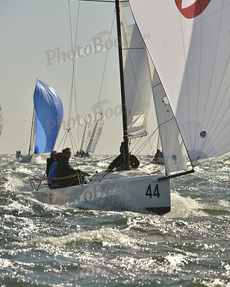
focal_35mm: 283
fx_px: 2408
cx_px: 190
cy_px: 144
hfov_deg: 5.5
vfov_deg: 6.8
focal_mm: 200
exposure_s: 1/1600
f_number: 9
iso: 280
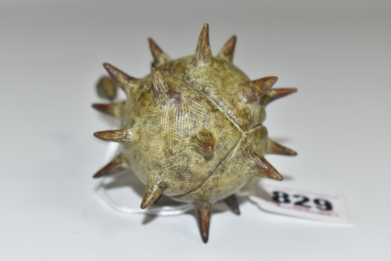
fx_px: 896
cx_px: 196
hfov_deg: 24.6
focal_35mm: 82
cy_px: 130
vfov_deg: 16.6
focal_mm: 55
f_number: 7.1
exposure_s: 1/60
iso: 800
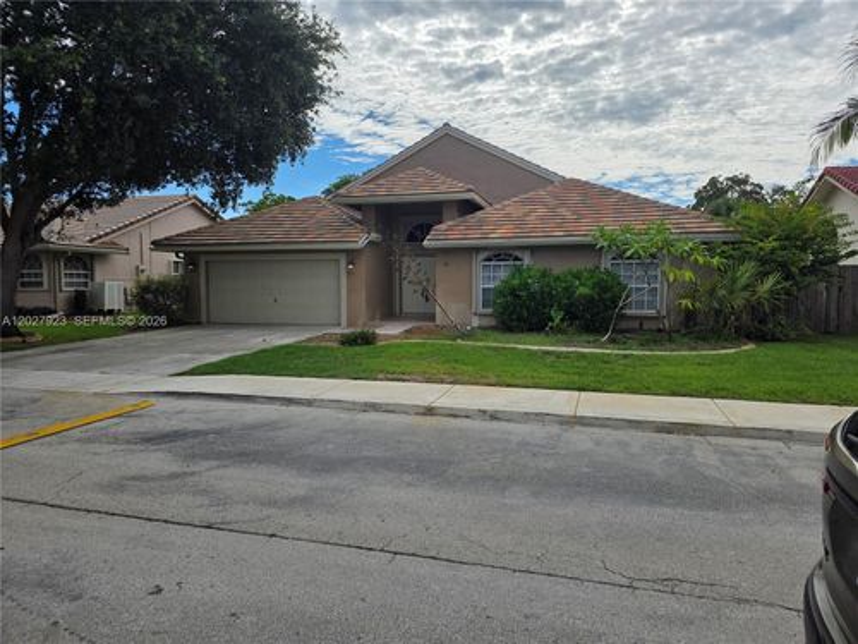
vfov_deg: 58.9
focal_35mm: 23
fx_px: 570
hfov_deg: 73.9
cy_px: 322
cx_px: 429
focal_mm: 6.3
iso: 64
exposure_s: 1/7944
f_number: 1.7
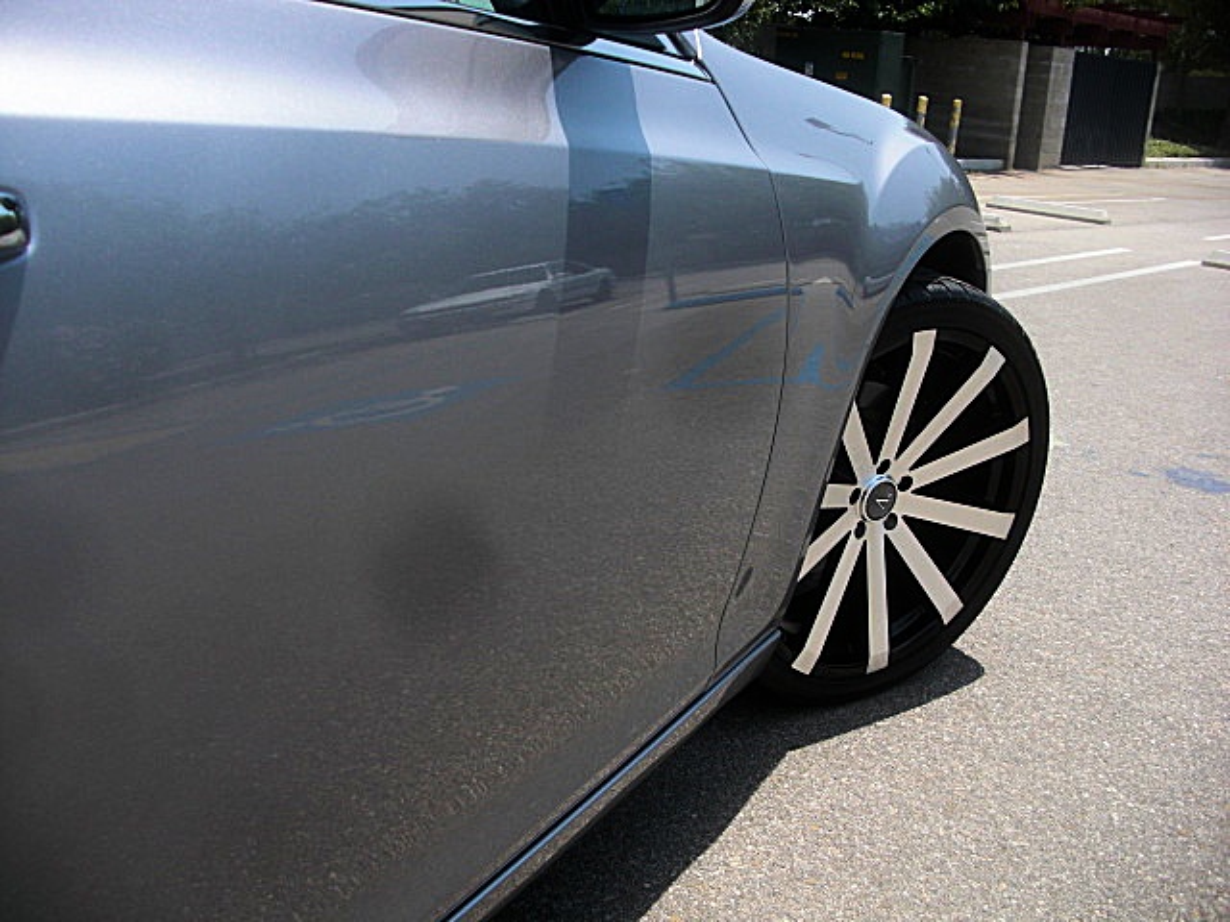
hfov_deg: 51.4
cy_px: 461
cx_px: 615
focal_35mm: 36
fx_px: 1279
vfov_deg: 39.7
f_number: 2.8
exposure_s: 1/800
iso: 50
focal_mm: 6.3
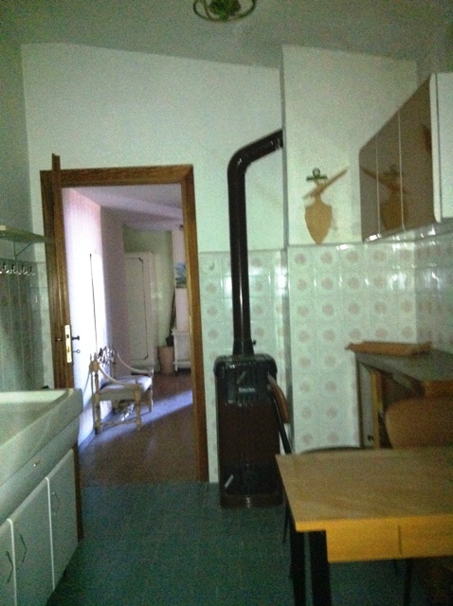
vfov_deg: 52.7
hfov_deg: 40.6
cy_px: 303
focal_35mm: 35
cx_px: 226
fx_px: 612
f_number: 2.8
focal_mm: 3.85
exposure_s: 1/15
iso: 800
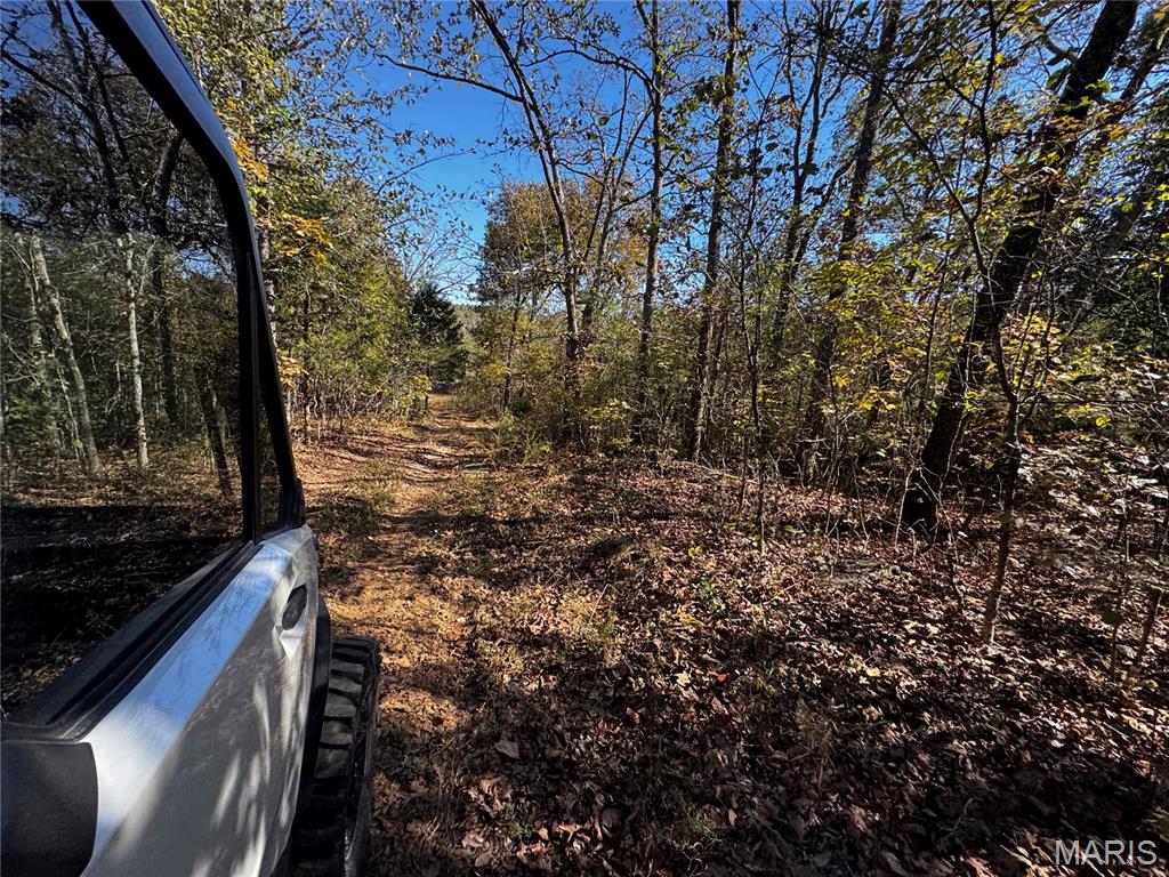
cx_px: 584
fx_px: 473
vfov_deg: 85.7
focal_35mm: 14
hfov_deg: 102.1
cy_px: 438
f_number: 2.2
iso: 40
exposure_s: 1/303
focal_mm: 2.22
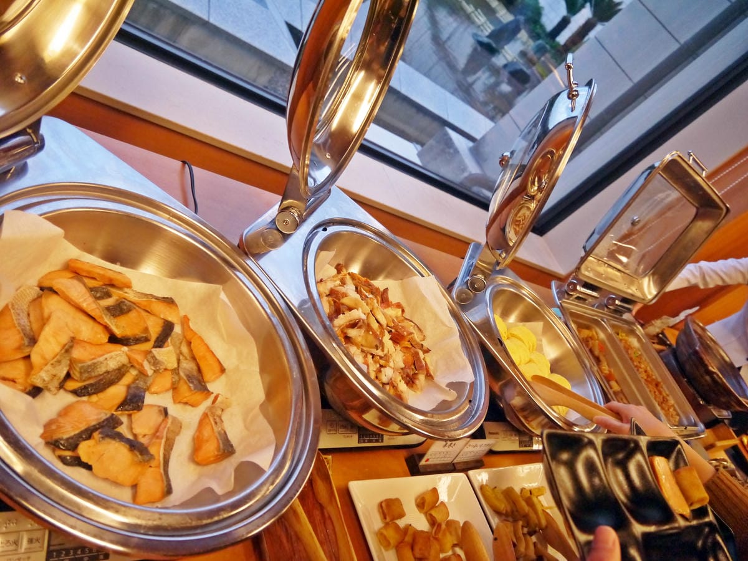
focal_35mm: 28
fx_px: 605
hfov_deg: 63.4
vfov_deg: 49.7
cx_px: 374
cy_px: 280
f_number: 3.5
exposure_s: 1/125
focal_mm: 14
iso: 1000
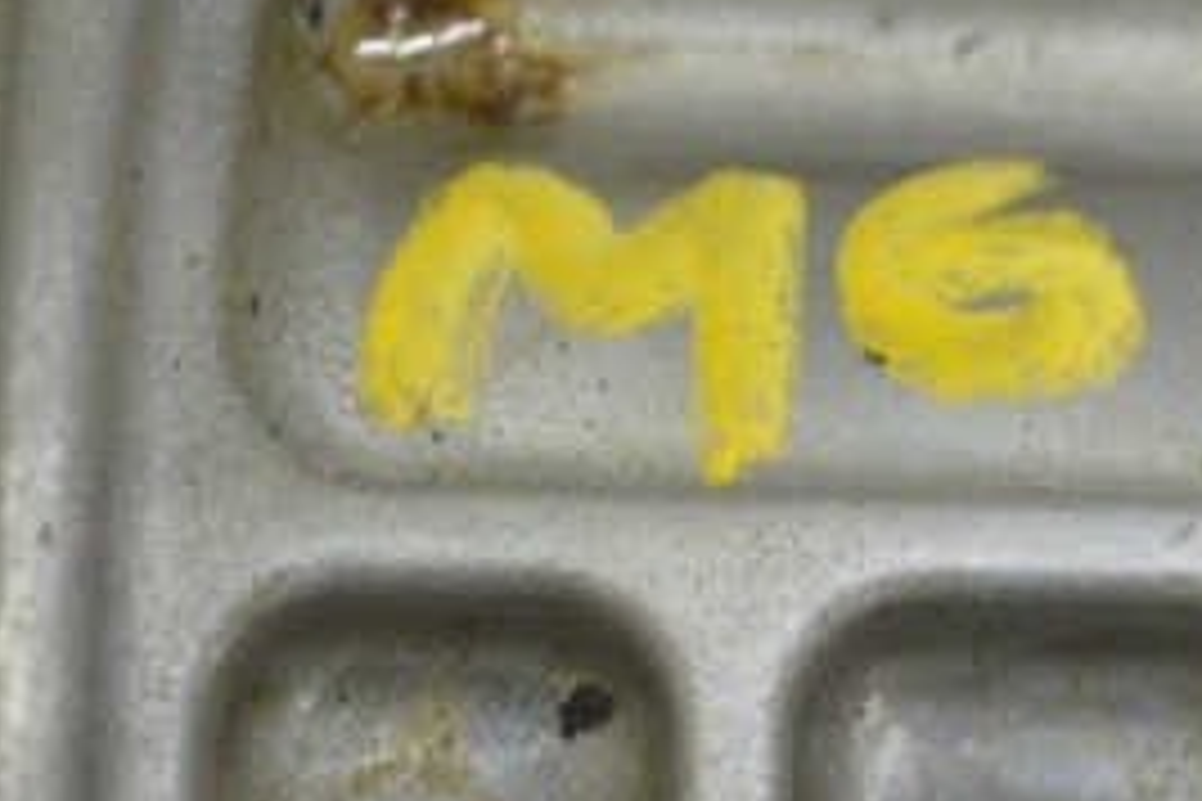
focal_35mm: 197
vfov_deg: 7.0
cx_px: 1188
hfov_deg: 10.4
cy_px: 434
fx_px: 6584
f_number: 5.6
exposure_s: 1/20
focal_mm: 55
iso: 400
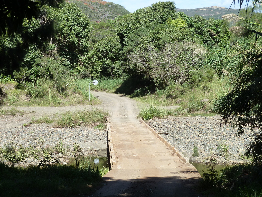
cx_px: 131
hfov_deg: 29.0
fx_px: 507
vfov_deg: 21.9
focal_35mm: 67
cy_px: 98
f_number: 4.1
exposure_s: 1/400
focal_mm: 11
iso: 125
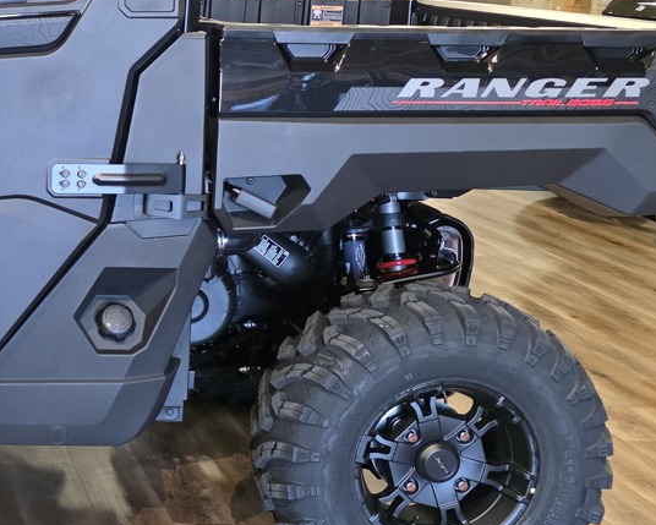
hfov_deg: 25.1
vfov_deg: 22.7
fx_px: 1301
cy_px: 177
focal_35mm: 67
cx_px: -159
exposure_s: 1/120
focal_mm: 6.3
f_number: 1.7
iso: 1000
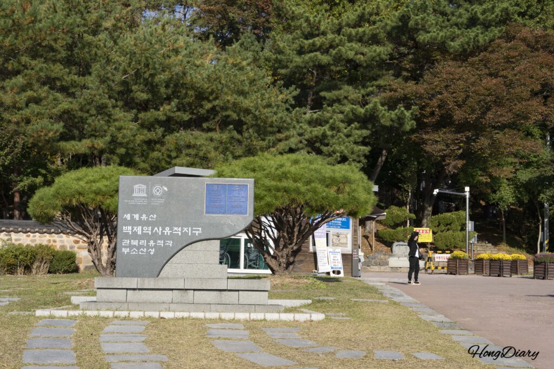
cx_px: 277
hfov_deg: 35.6
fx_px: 862
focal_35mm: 56
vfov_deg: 24.2
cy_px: 184
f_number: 11
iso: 100
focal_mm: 56
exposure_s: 1/125
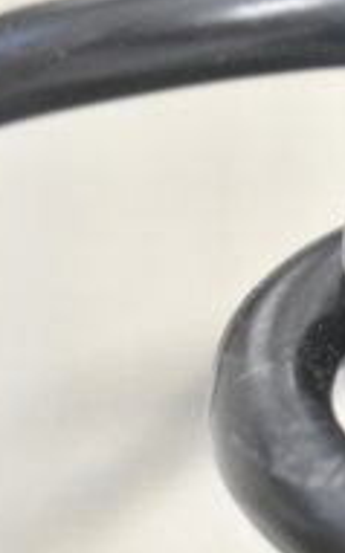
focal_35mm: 235
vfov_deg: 8.9
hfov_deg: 5.4
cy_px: 311
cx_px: 725
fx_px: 3543
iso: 6400
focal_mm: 48
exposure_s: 1/80
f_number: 5.3
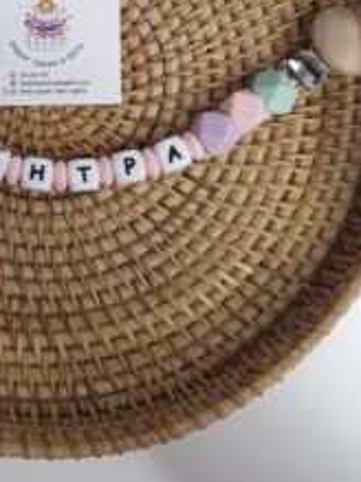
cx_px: 62
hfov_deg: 33.1
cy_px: 57
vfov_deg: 41.6
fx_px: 585
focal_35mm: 42
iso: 160
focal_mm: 5.54
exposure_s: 1/56
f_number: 1.8
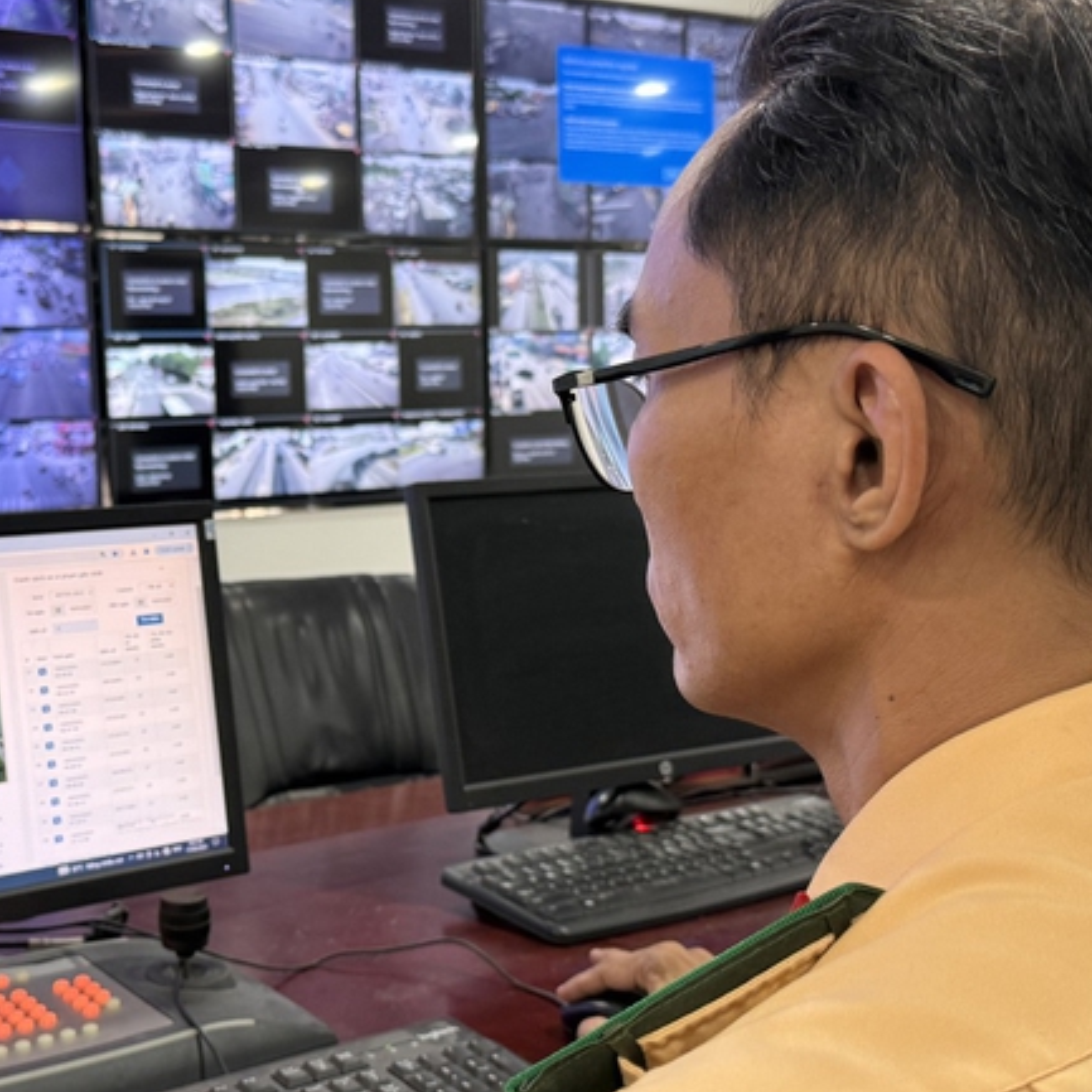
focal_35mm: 48
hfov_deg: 34.7
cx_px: 285
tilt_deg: -4.6
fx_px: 1713
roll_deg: +2.1
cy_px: 579
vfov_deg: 35.3
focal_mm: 6.76
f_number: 1.78
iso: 160
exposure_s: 1/60
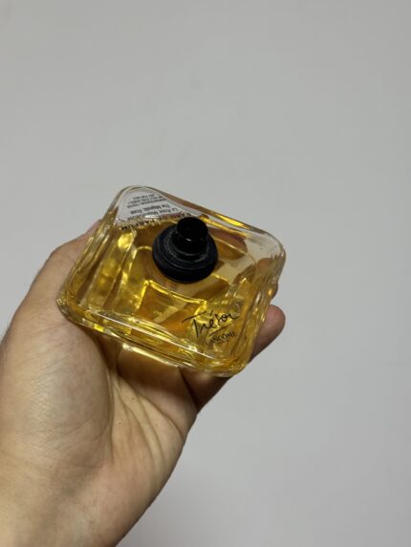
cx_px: 206
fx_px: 760
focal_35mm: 48
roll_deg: -0.2
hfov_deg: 30.3
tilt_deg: -16.8
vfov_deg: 39.6
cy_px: 274
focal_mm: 6.76
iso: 64
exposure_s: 1/50
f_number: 1.78
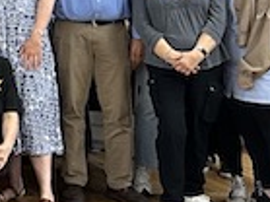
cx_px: -268
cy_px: -153
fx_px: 1107
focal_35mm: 142
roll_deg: -0.4
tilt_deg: +3.6
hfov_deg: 12.3
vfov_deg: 9.9
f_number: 1.5
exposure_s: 1/50
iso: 160
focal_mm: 5.7
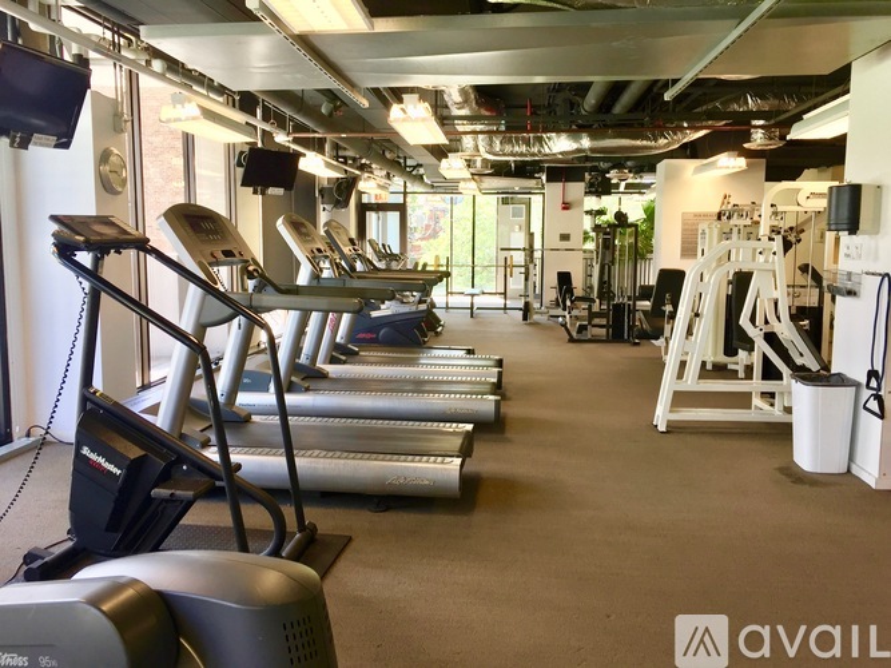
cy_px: 334
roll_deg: -0.2
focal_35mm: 29
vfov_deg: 48.2
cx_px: 446
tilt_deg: -6.8
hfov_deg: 61.7
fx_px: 746
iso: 40
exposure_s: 1/40
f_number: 2.2
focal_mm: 4.15
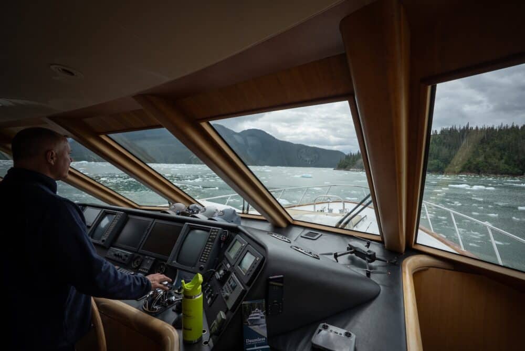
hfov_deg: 96.7
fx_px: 233
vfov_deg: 73.8
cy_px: 176
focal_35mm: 16
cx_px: 262
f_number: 13
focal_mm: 16
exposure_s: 1/200
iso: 320
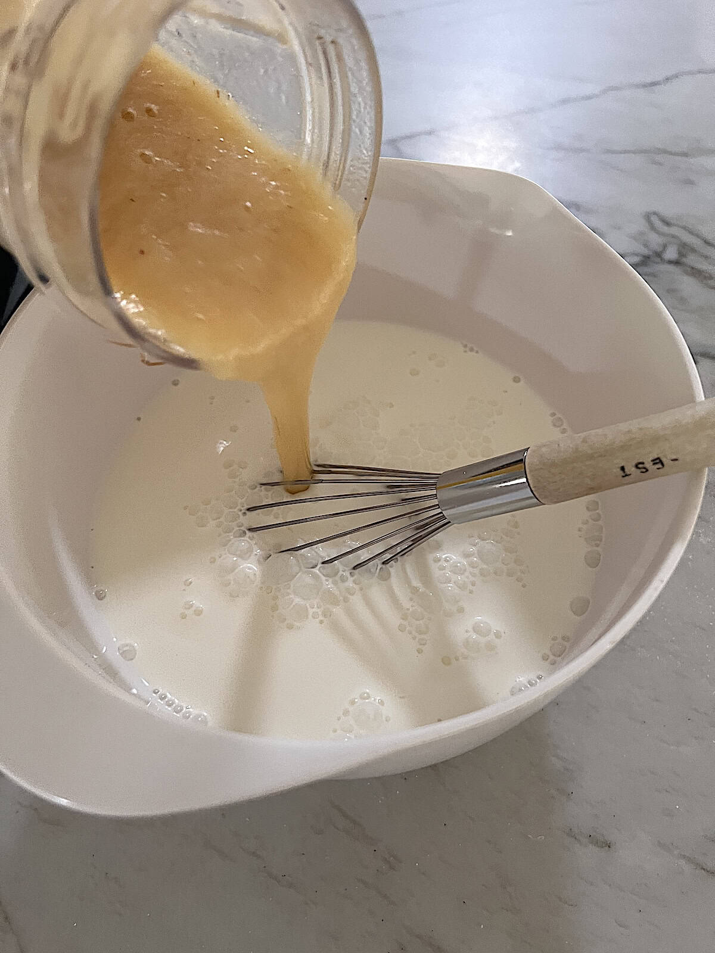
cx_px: 358
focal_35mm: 26
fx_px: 716
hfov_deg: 53.1
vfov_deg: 67.3
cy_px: 476
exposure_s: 1/60
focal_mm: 5.7
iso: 250
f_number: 1.5
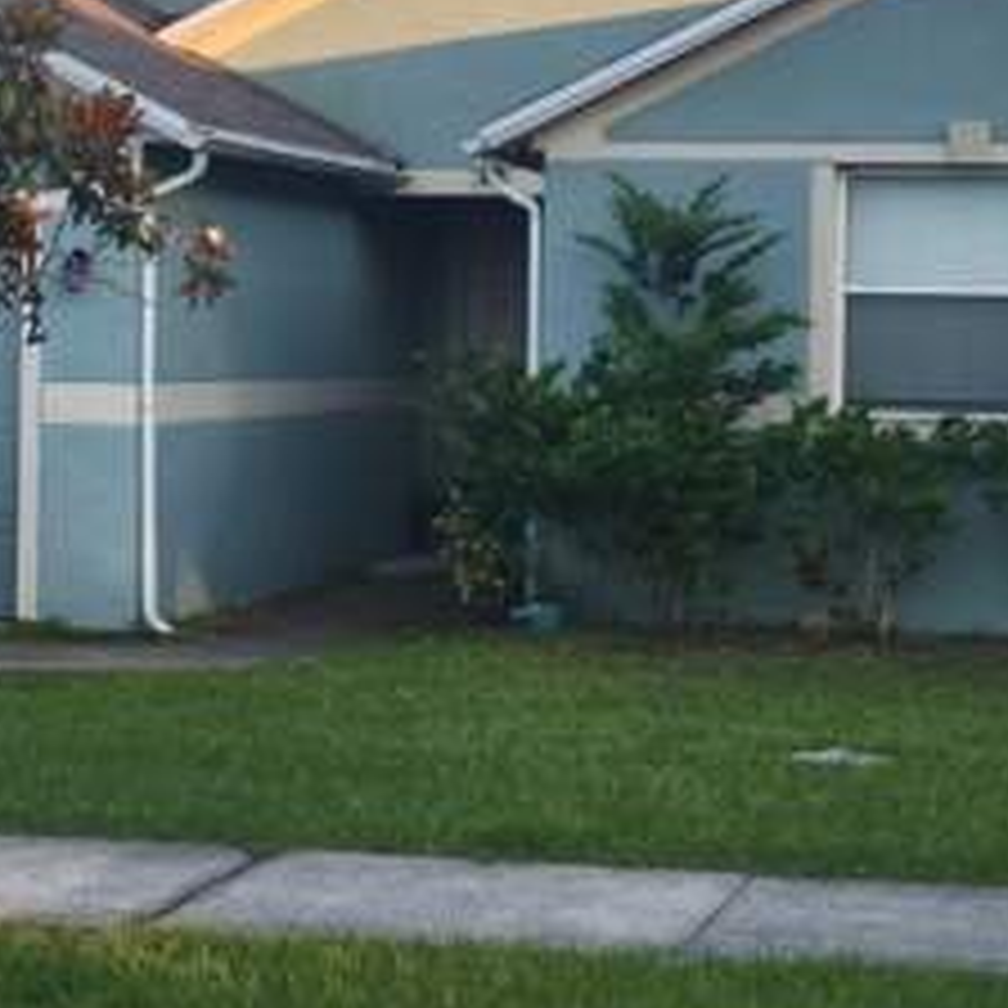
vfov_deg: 31.9
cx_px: 252
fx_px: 1746
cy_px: 315
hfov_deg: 31.6
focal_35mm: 53
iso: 25
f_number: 2
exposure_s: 1/159
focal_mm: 5.9
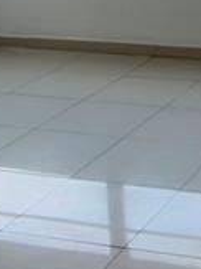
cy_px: -36
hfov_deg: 13.9
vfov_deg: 18.3
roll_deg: +1.1
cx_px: 242
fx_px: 798
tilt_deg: -8.4
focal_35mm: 103
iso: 50
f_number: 2.2
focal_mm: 2.22
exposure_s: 1/120
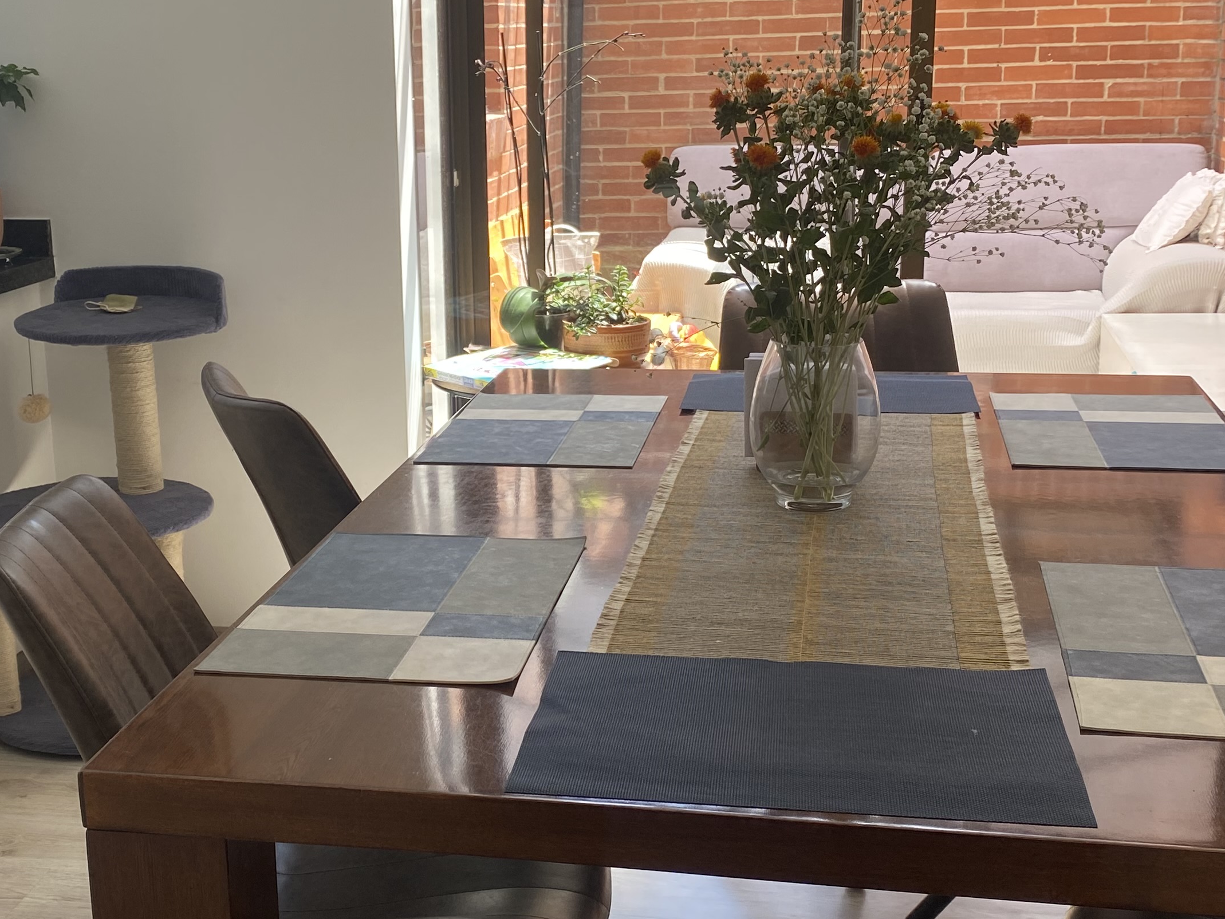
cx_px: 475
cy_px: 476
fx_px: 1734
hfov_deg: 38.7
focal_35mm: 49
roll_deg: +1.5
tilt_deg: -14.4
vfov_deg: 29.7
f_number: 1.8
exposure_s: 1/122
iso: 32
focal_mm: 4.25
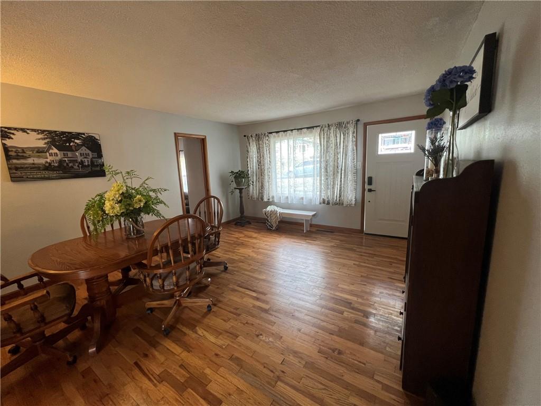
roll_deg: +2.6
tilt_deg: -10.0
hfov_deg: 106.2
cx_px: 270
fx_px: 203
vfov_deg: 89.9
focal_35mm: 13
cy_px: 203
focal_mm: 1.57
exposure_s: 1/60
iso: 160
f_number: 1.8
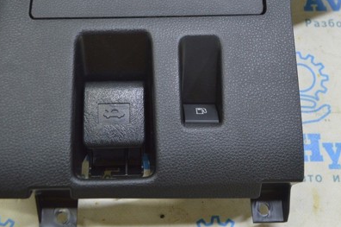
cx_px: 173
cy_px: 53
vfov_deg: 23.9
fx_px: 528
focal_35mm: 56
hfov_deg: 35.8
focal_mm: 23
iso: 400
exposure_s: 1/20
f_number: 5.6
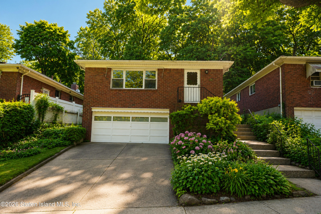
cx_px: 160
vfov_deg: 54.1
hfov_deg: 74.9
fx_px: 210
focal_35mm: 24
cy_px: 107
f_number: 4.5
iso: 100
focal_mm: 23.5
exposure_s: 1/60
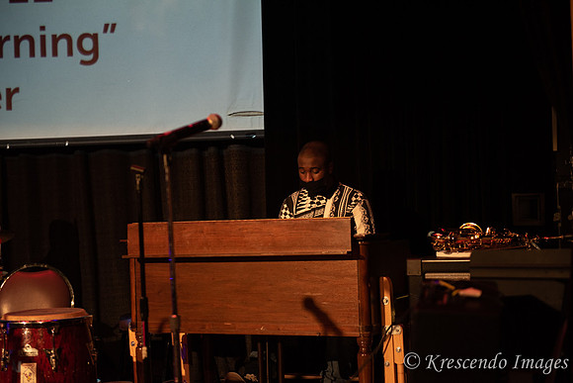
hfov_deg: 28.8
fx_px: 1114
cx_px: 286
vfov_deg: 19.5
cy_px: 192
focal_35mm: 70
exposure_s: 1/125
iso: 1600
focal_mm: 70
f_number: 2.8
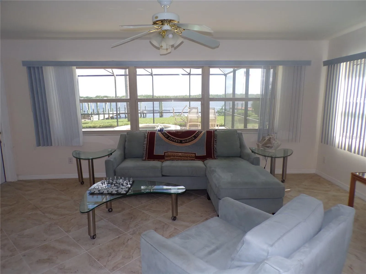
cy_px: 137
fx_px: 254
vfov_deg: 56.8
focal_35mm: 24
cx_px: 183
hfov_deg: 71.6
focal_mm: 4.3
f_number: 3
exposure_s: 1/150
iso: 80
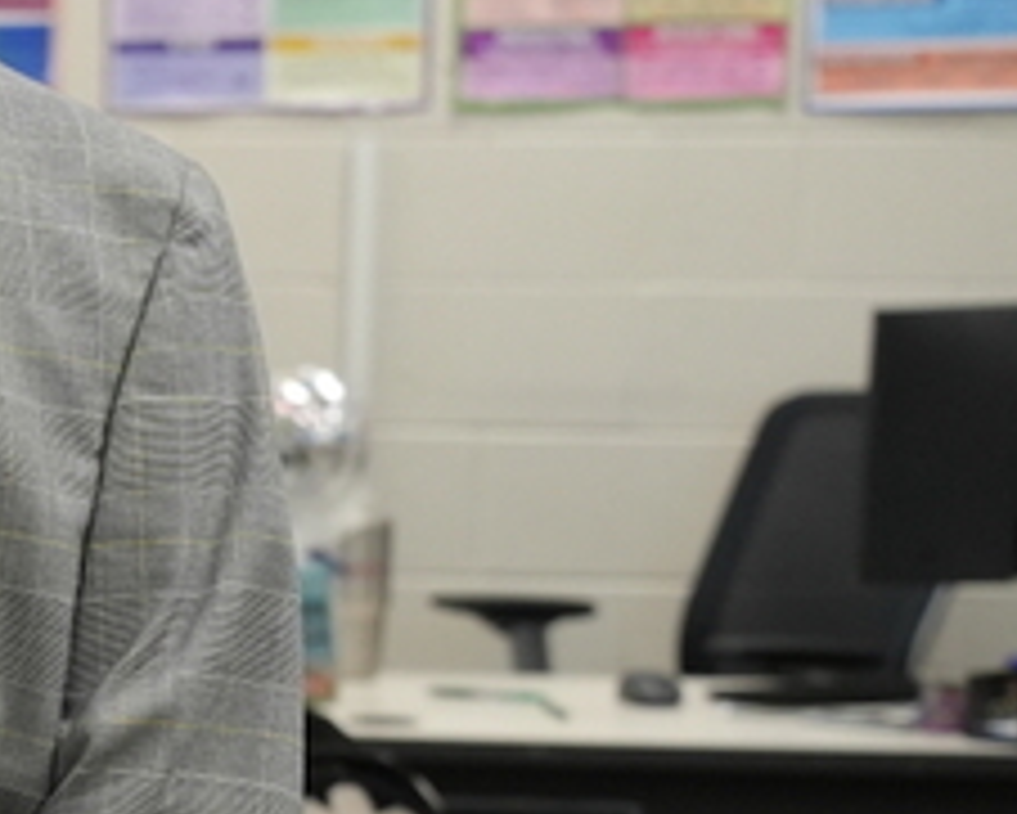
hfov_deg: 9.8
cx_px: -1012
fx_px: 5511
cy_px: 641
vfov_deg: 8.4
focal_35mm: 183
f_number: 4
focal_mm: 44
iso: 1250
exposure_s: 1/160
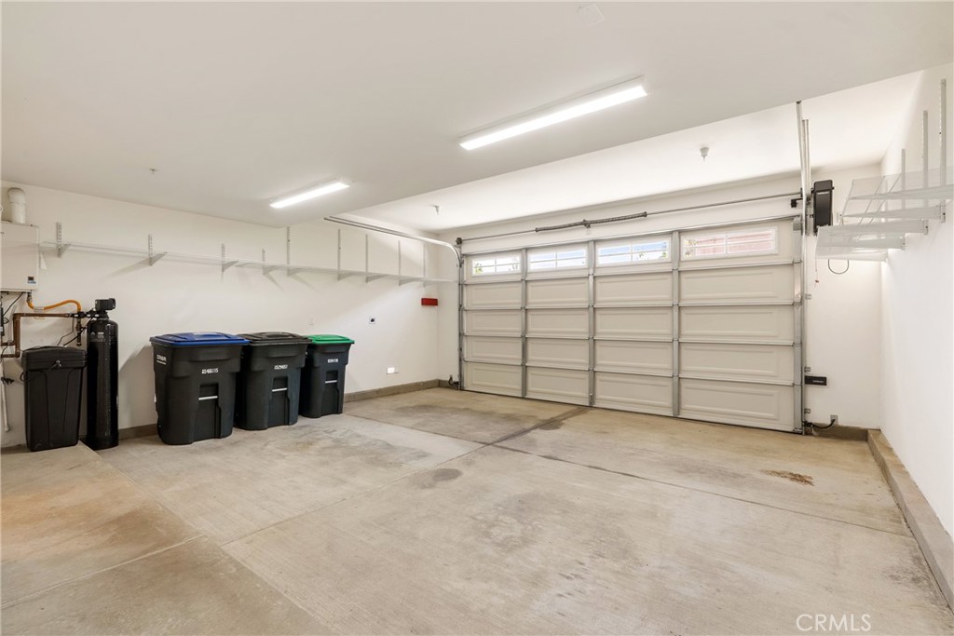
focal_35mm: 16
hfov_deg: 96.7
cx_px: 477
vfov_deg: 73.8
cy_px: 318
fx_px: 424
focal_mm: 16
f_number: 9
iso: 320
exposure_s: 1/15
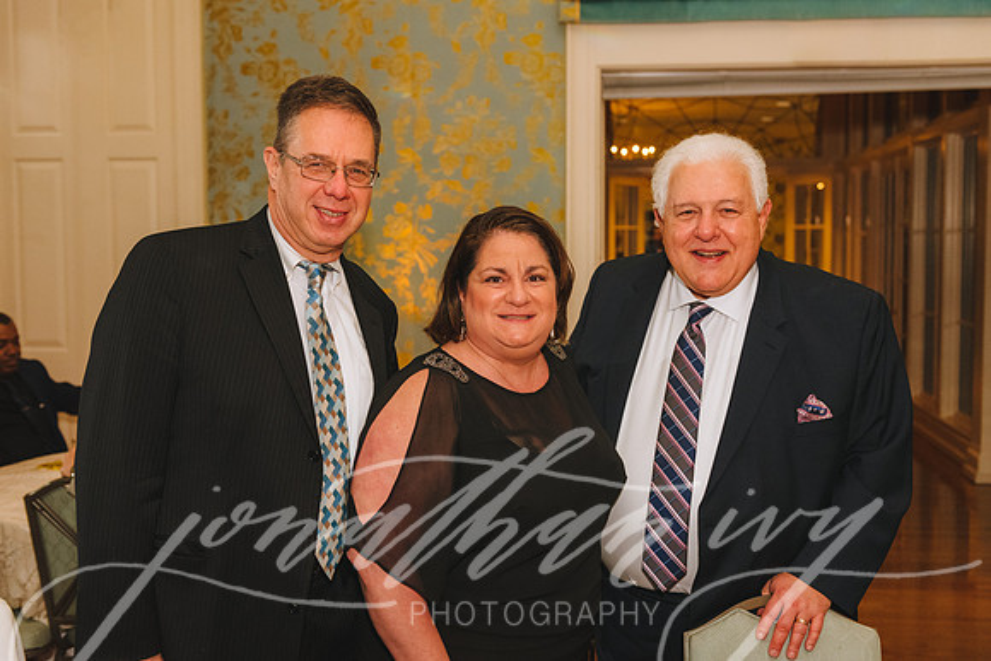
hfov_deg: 42.6
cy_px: 330
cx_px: 496
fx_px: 1270
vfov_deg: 29.2
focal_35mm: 46
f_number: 4
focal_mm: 44
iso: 3200
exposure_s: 1/160
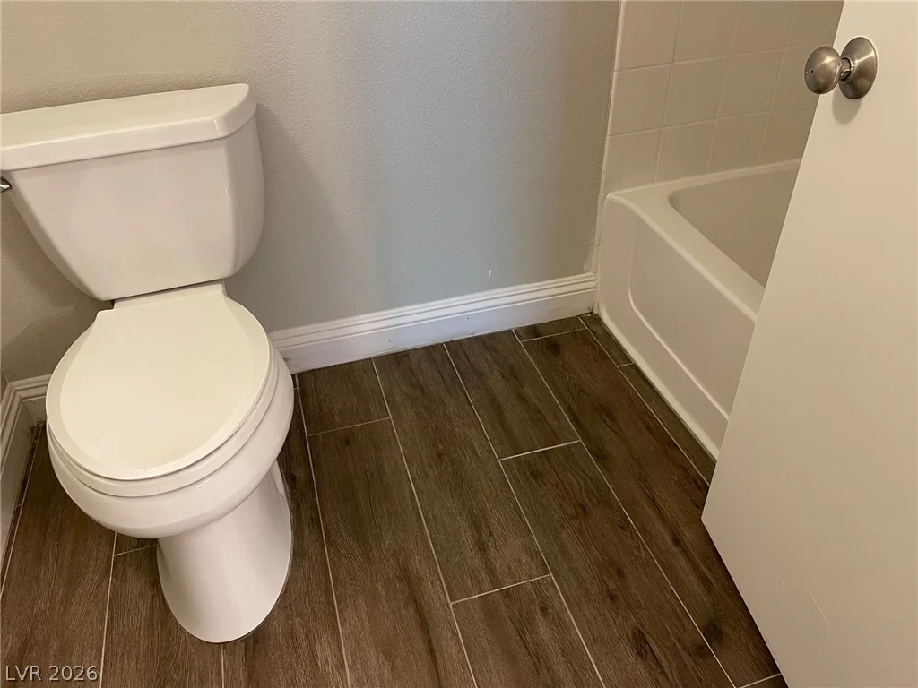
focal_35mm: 26
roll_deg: +2.7
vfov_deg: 53.1
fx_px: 690
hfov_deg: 67.3
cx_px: 459
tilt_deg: -37.6
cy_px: 344
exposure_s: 1/60
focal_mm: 5.1
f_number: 1.6
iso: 320
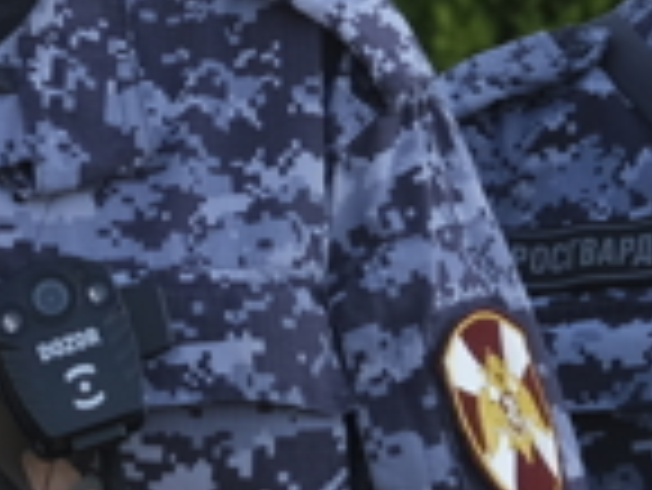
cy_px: 0
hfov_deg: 9.0
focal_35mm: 219
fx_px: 4128
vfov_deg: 6.8
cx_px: 99
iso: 160
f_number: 4
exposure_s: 1/340
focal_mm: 29.2
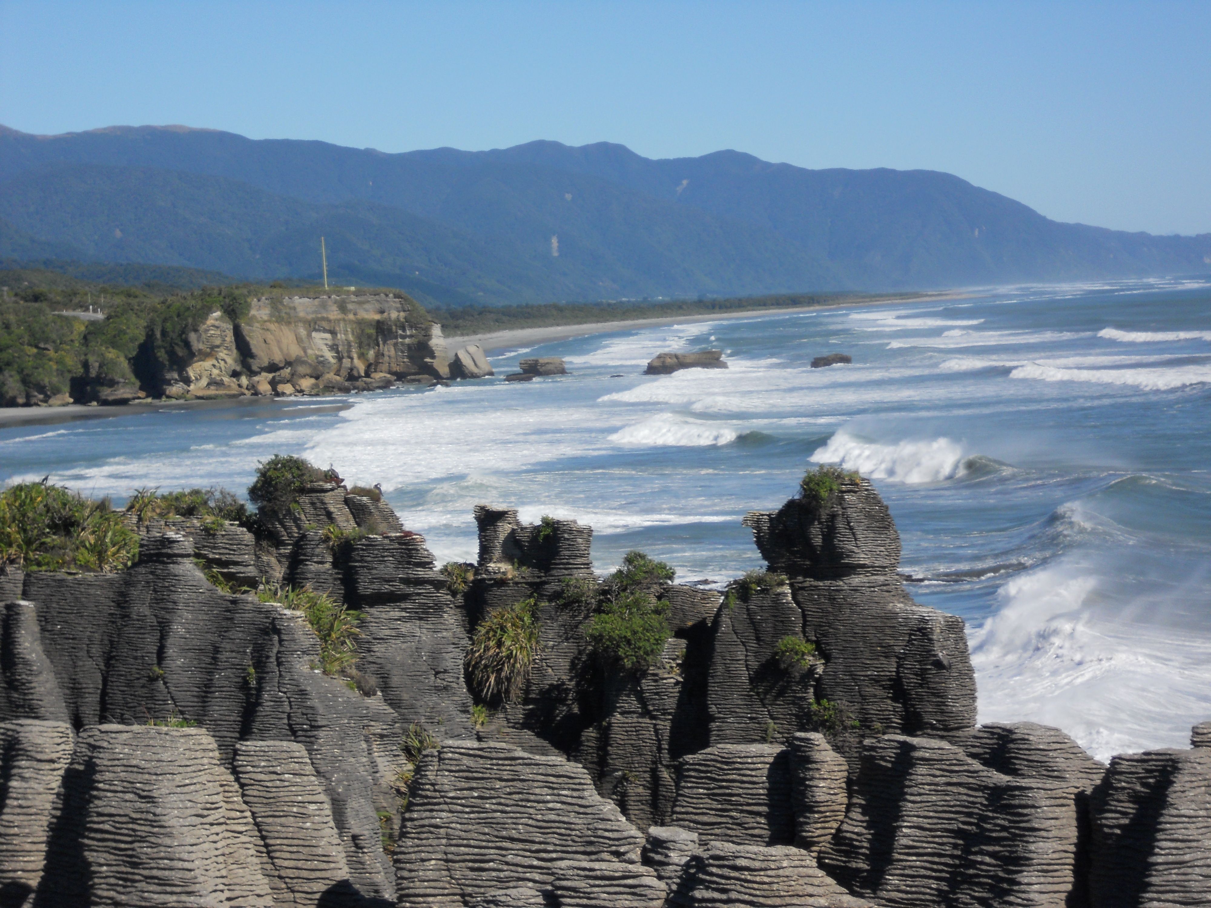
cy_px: 454
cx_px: 606
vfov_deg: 16.1
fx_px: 3219
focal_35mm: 92
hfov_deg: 21.3
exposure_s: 1/640
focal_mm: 16.5
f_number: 5.4
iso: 80
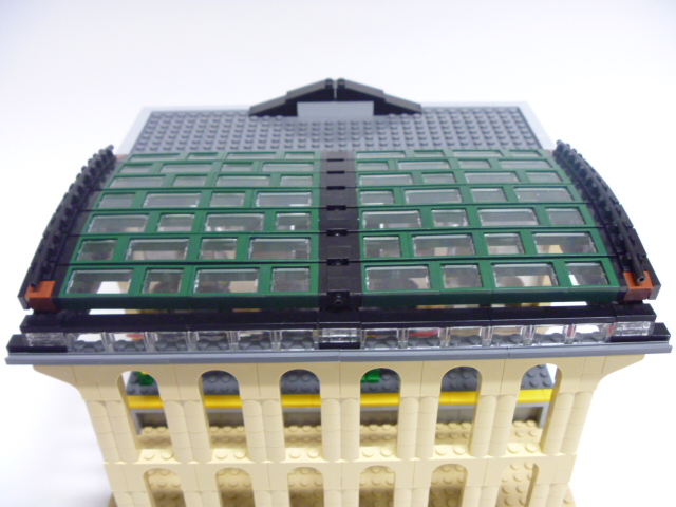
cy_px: 254
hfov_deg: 52.6
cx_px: 338
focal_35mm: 35
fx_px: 683
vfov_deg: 40.7
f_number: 3.5
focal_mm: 6.3
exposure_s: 1/6
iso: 400
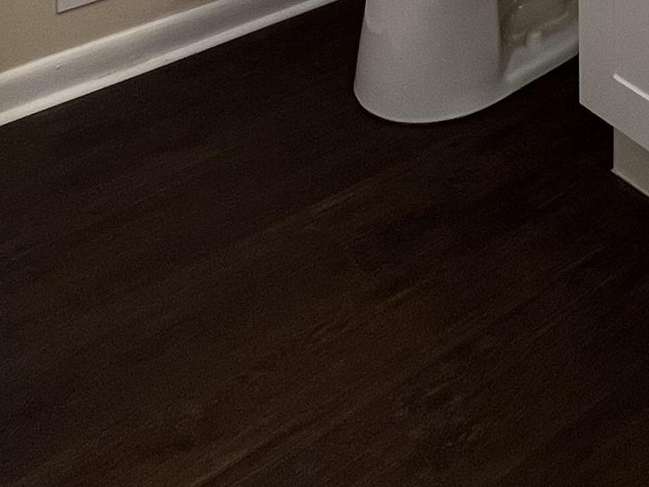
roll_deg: -0.6
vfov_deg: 18.6
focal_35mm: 54
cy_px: -465
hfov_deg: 33.4
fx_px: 1012
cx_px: 600
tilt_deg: -4.9
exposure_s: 1/120
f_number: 1.8
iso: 125
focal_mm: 1.57
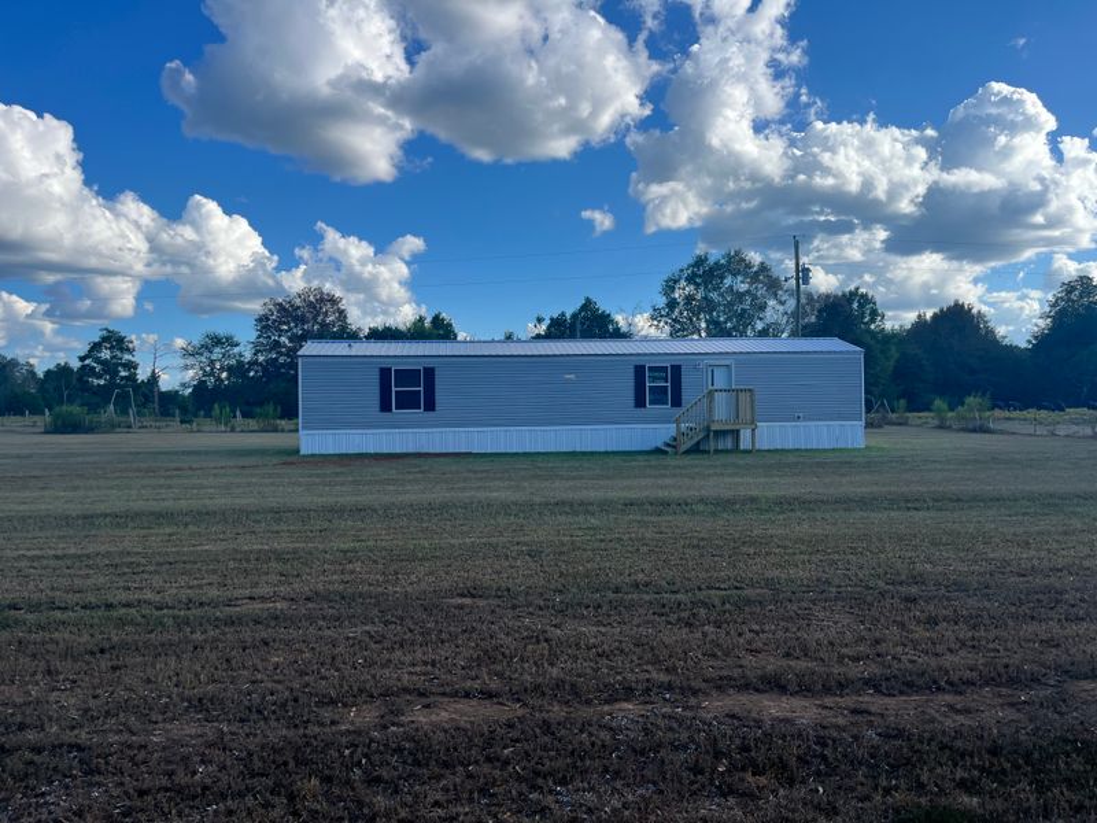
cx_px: 548
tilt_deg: -2.1
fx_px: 824
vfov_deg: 53.1
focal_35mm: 26
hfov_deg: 67.3
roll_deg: +0.0
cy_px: 412
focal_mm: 5.1
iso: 50
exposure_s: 1/2755
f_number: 1.6
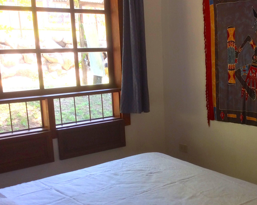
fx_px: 380
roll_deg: +2.9
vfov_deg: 30.1
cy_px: 127
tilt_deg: -11.8
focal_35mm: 50
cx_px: 160
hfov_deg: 37.1
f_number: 2.4
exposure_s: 1/40
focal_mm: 3.3
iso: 40
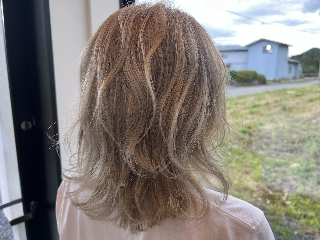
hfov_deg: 67.3
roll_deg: -1.0
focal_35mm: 26
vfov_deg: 53.1
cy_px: 120
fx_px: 240
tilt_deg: -11.1
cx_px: 160
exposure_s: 1/139
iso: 32
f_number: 1.5
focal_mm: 5.7
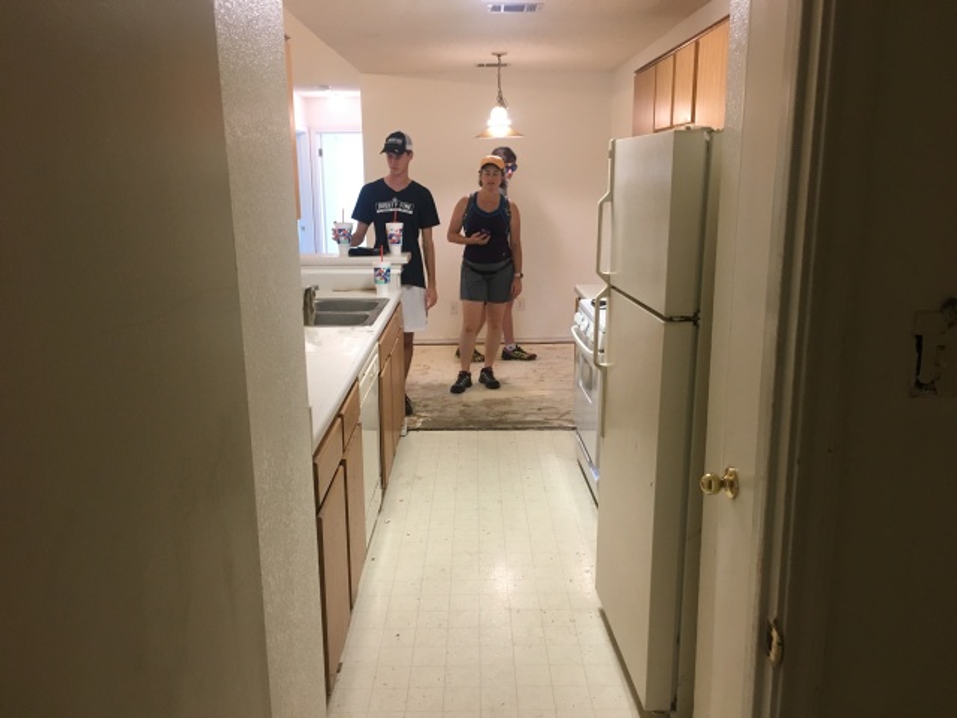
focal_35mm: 29
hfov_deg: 61.7
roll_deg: +1.5
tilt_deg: -12.9
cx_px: 478
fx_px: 802
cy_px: 359
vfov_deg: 48.2
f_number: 2.2
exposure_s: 1/30
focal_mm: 4.15
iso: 100
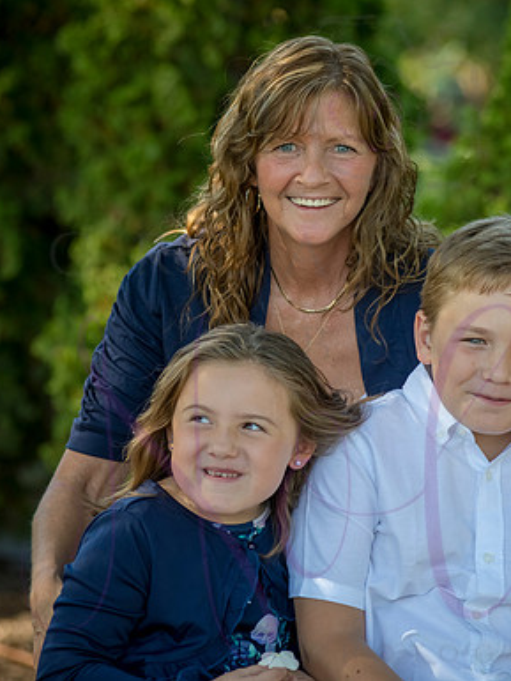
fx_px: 3423
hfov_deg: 8.5
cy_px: 340
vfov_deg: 11.4
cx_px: 375
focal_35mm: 174
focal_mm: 120
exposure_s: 1/400
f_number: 4
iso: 400
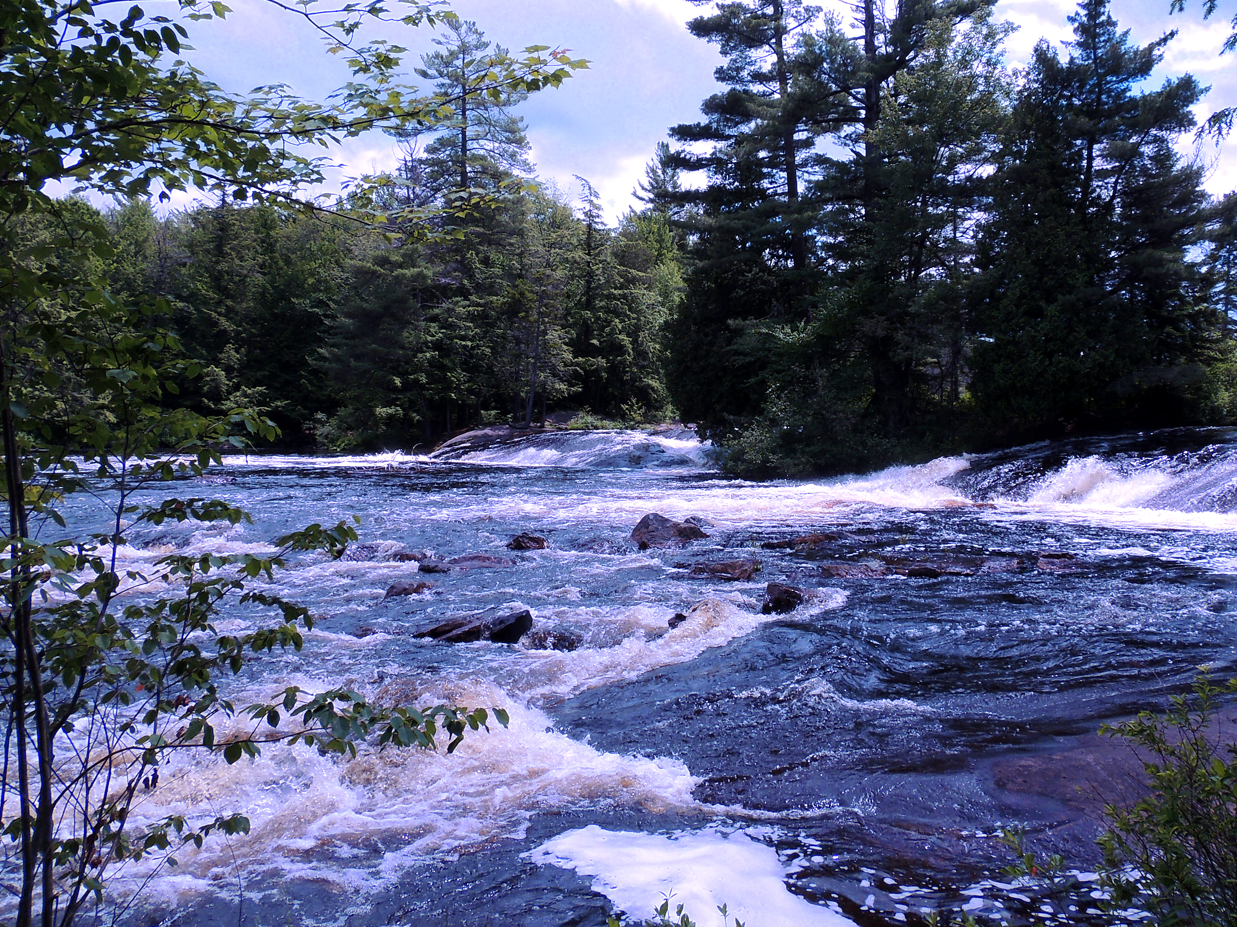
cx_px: 688
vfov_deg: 48.0
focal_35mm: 29
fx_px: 1036
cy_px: 384
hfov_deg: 61.5
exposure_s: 1/400
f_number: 6.6
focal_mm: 4.3
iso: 100
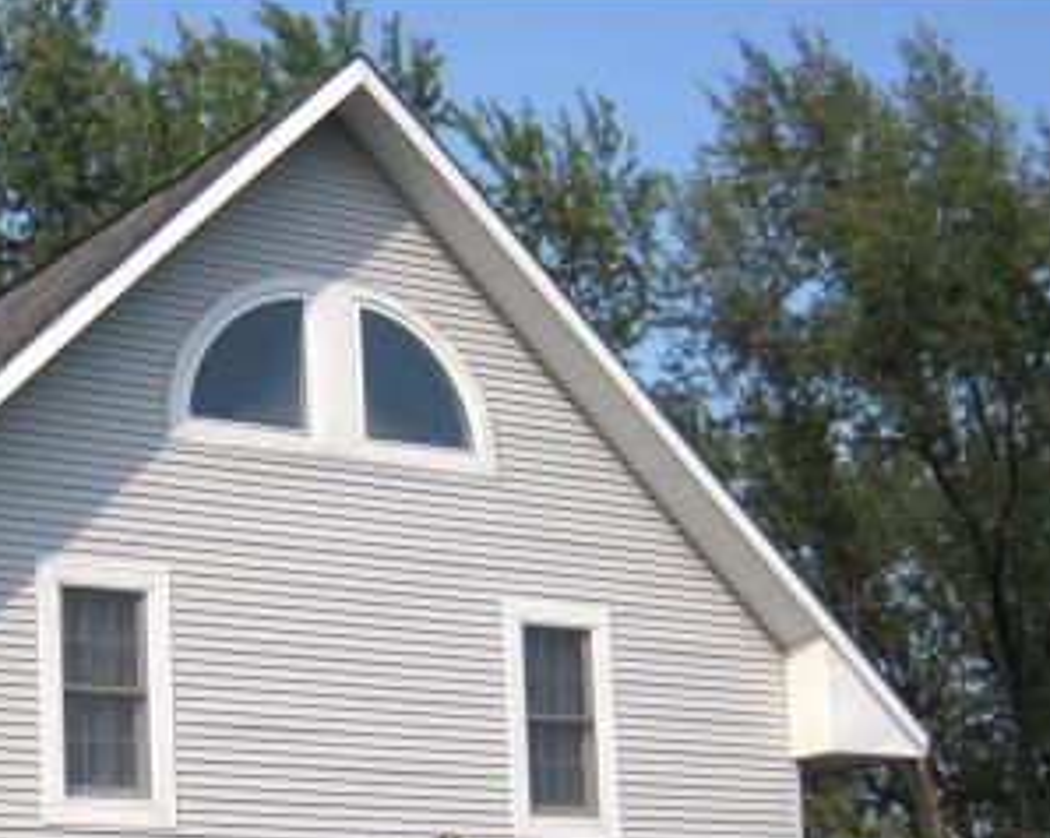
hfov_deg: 23.9
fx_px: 2422
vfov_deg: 19.3
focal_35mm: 78
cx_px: 155
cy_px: 750
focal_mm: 7.3
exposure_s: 1/320
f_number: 6.4
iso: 100
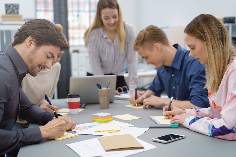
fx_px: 361
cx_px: 118
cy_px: 78
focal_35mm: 55
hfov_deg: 36.2
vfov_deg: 24.6
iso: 100
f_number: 2.8
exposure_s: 1/160
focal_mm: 55
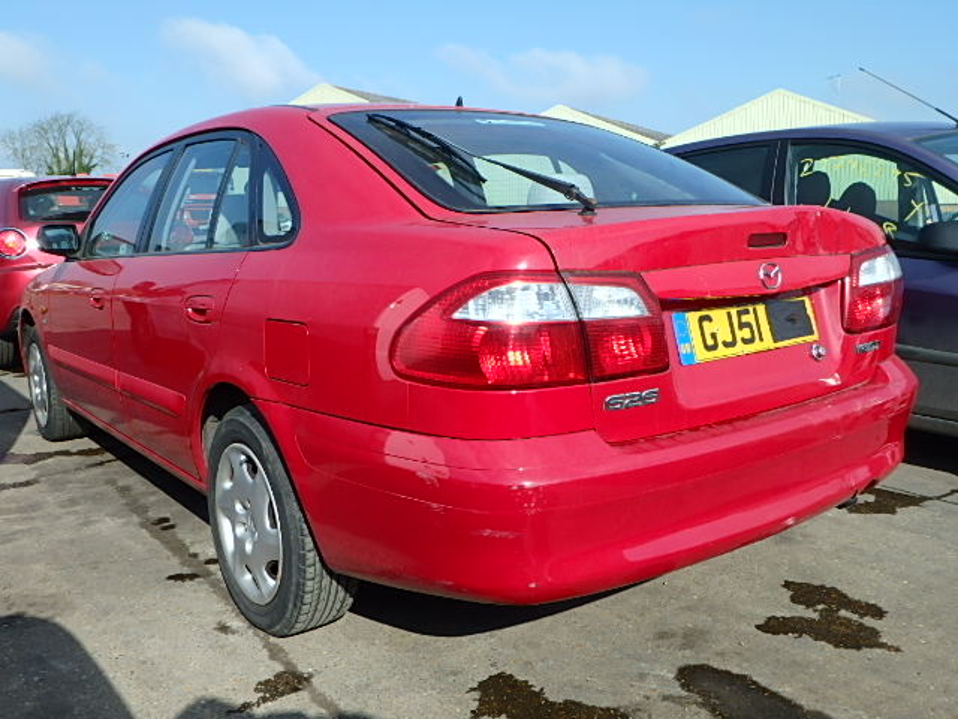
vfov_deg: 45.4
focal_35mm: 31
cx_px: 479
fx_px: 858
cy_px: 360
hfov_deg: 58.4
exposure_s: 1/640
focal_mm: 5.6
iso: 125
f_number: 4.7
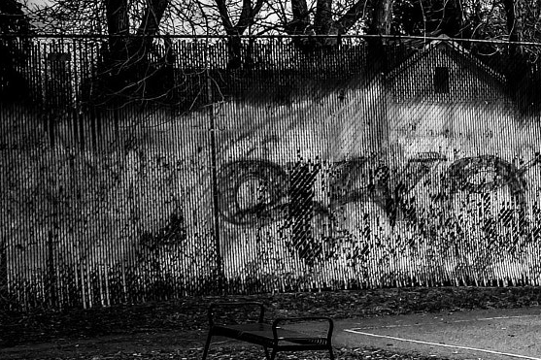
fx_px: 2073
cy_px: 162
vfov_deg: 9.9
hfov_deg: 14.2
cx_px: 740
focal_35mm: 138
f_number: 10
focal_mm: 32
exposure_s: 1/250
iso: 220
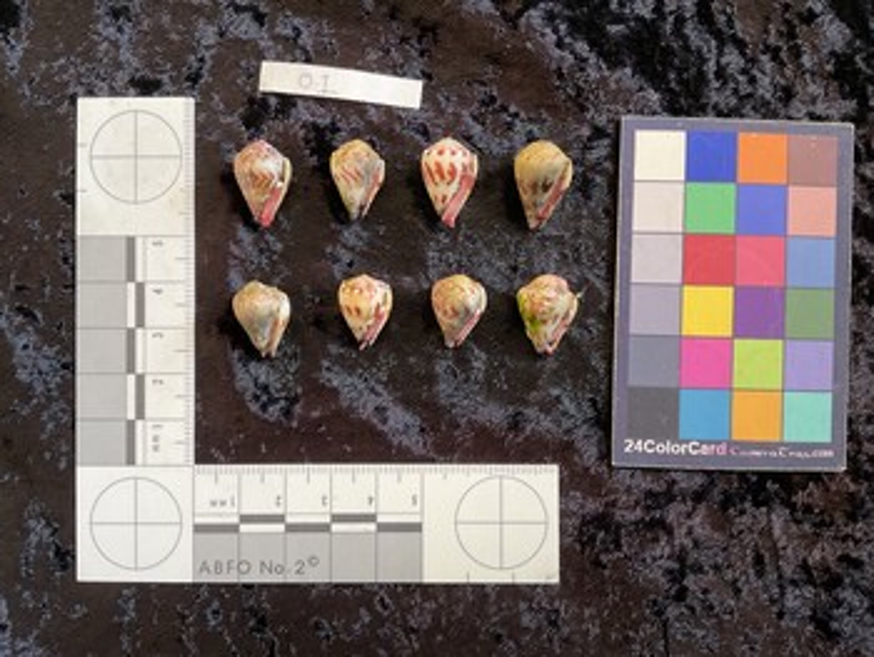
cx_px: 437
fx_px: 733
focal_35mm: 29
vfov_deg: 48.3
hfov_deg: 61.6
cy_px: 328
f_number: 1.8
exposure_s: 1/60
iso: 50
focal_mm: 3
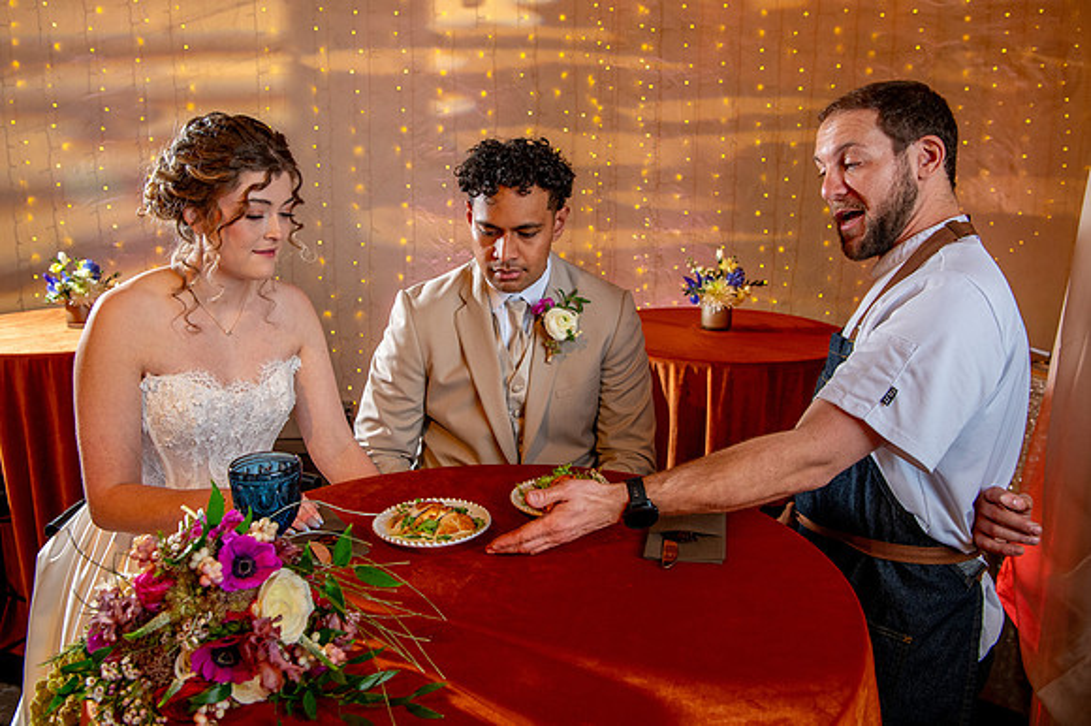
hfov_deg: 61.5
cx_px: 517
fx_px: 917
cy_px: 344
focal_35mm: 30
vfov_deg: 43.2
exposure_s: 1/125
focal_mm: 28
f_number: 5
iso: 2000
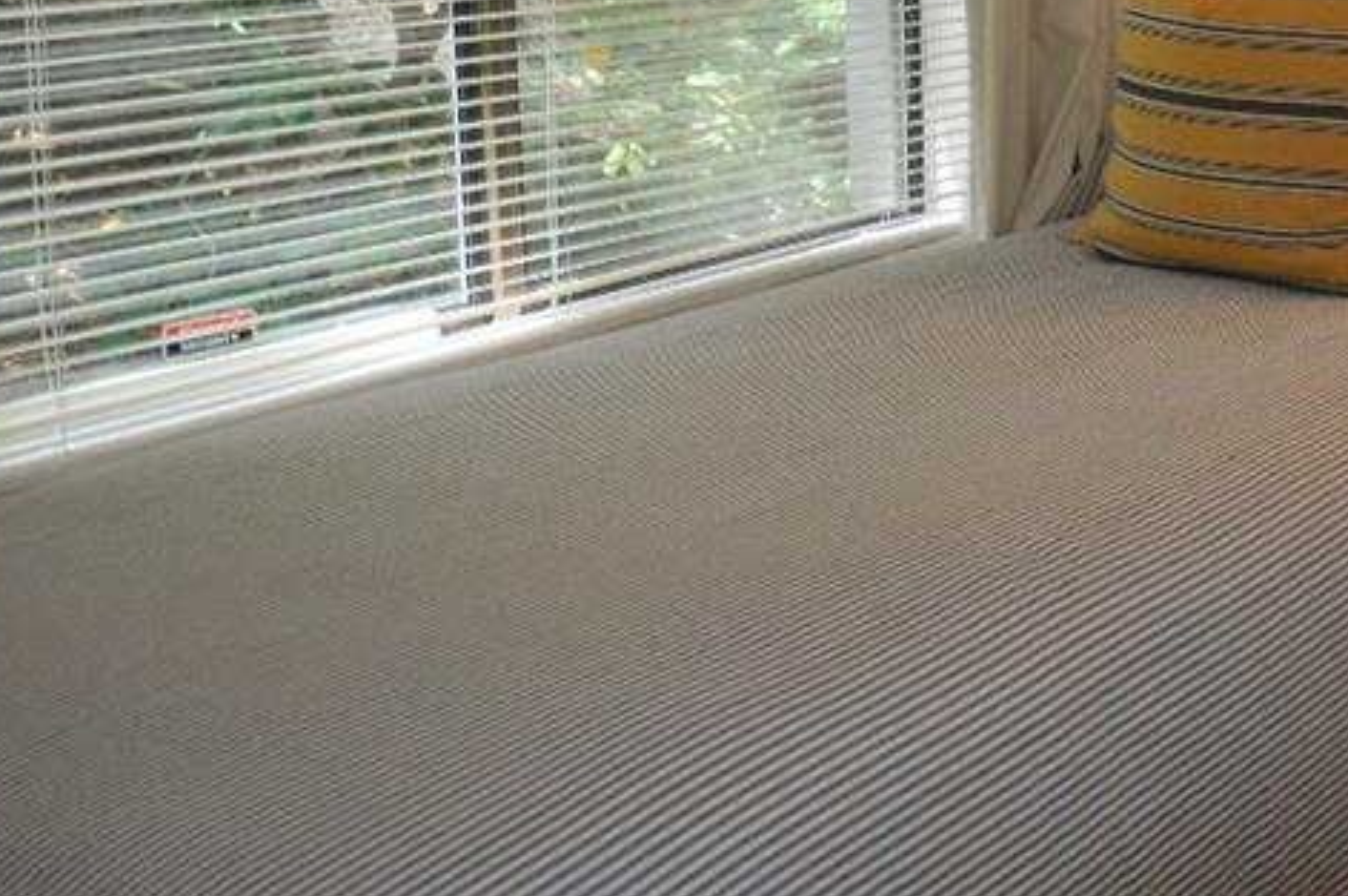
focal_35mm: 53
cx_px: 1603
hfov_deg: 31.8
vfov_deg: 24.5
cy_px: 7
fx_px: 1967
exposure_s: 1/60
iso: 560
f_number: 3.5
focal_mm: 11
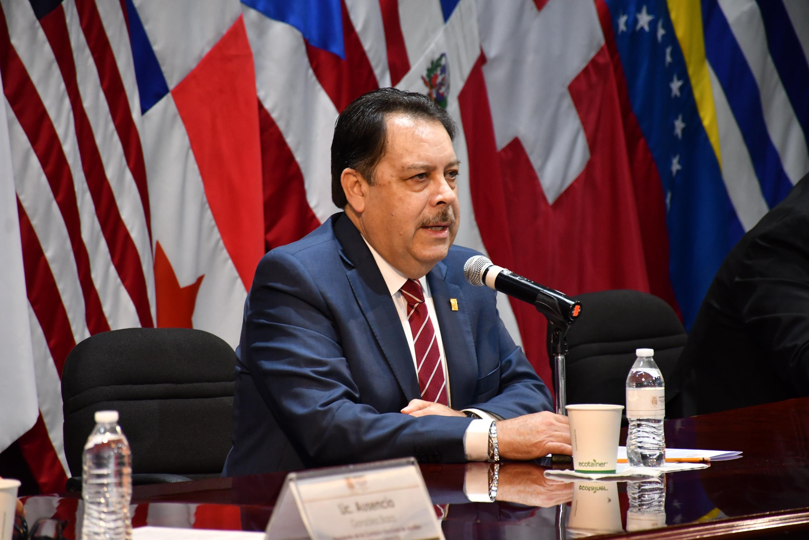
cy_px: 270
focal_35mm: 210
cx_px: 404
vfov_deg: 6.5
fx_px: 4719
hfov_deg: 9.8
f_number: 5.6
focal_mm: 140
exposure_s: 1/80
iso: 1250
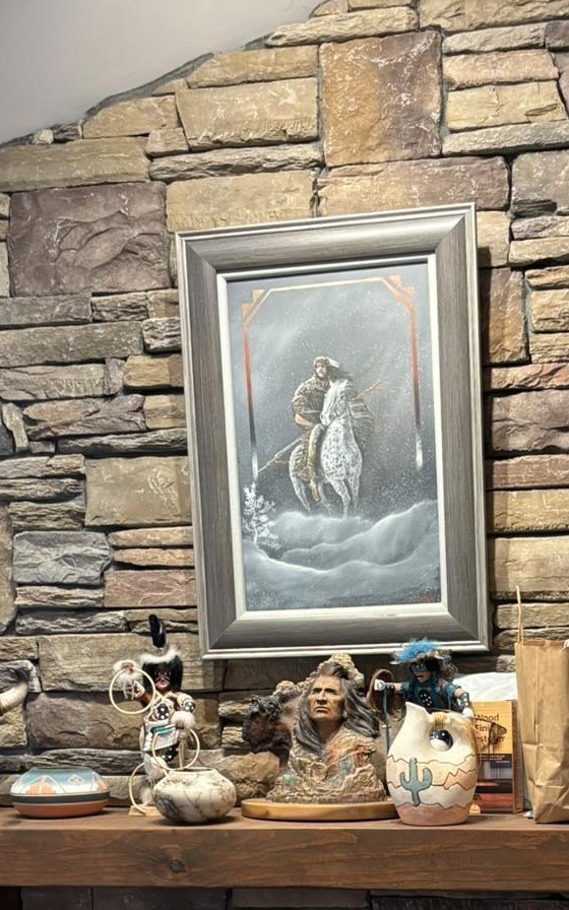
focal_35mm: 63
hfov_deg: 20.6
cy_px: 737
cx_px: 372
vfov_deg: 31.6
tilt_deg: -3.6
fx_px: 1563
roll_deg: +0.7
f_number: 1.6
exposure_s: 1/60
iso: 250
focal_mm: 5.96
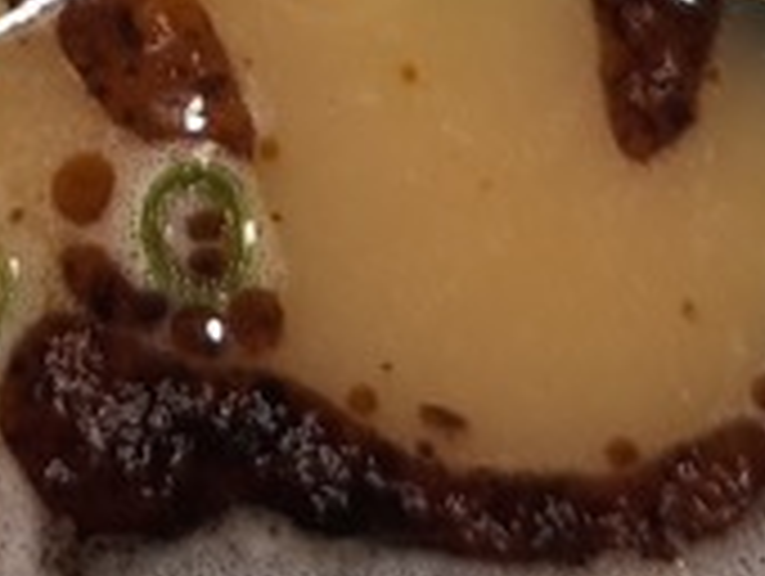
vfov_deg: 8.6
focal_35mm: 162
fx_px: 3585
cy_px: -688
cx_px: 112
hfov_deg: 12.1
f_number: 1.6
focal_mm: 6.57
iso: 250
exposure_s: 1/50
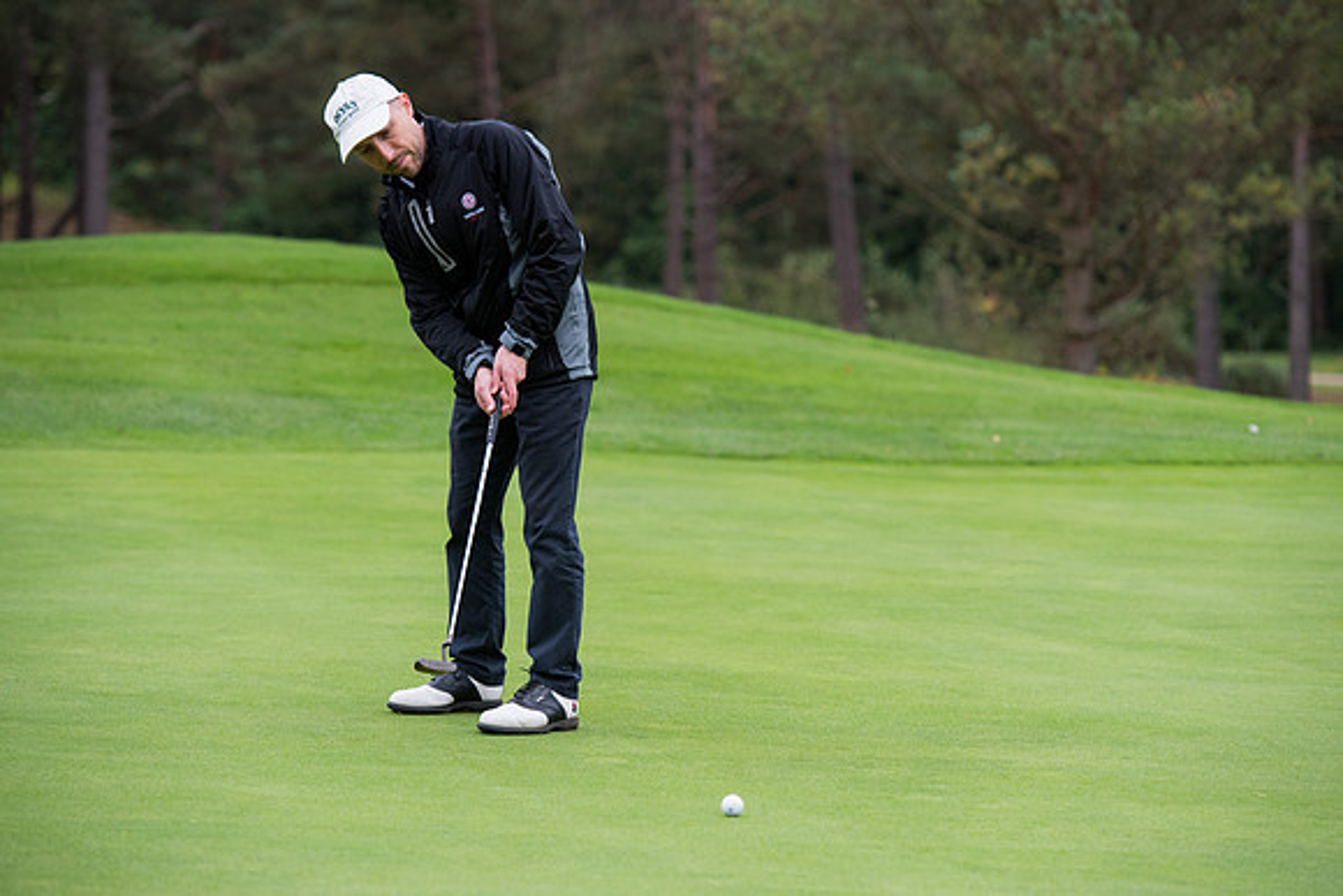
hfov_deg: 15.2
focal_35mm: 135
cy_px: 448
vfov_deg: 10.2
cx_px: 672
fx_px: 5037
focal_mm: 135
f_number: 4
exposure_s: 1/1250
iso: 1000
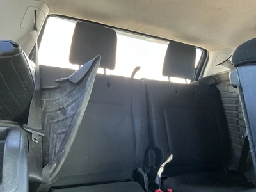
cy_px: 96
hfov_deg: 63.4
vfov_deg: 49.7
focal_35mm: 28
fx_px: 207
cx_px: 128
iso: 160
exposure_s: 1/60
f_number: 1.8
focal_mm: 3
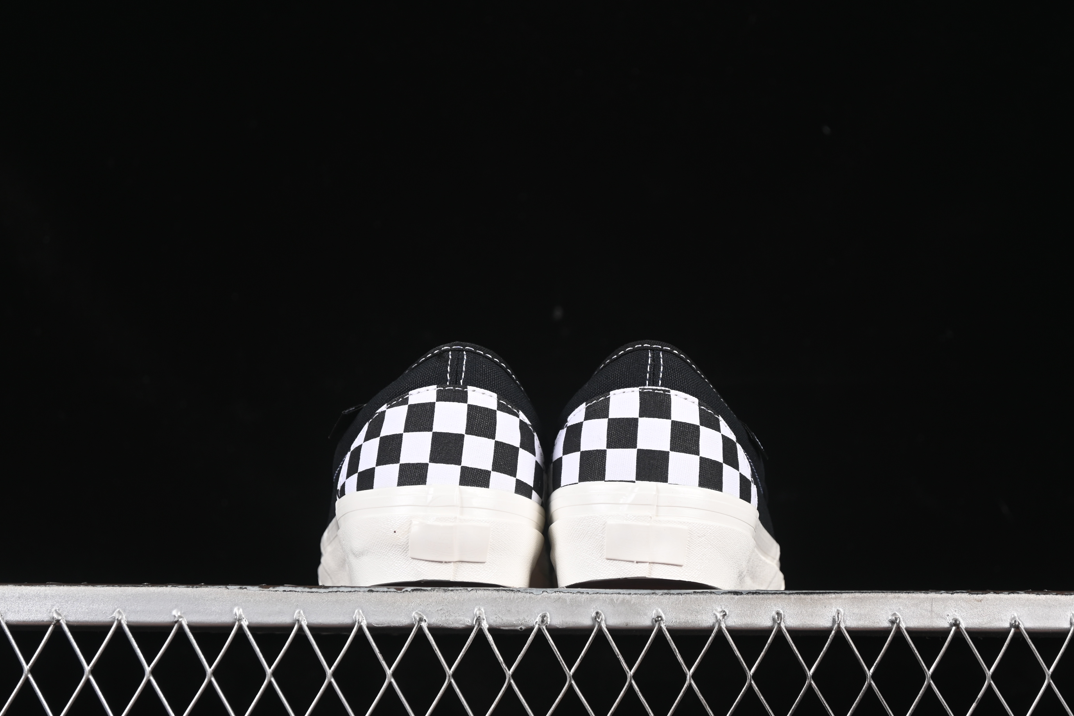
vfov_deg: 18.0
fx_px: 2267
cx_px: 543
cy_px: 359
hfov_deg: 26.6
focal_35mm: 76
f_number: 6.3
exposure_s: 1/60
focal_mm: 50
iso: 160
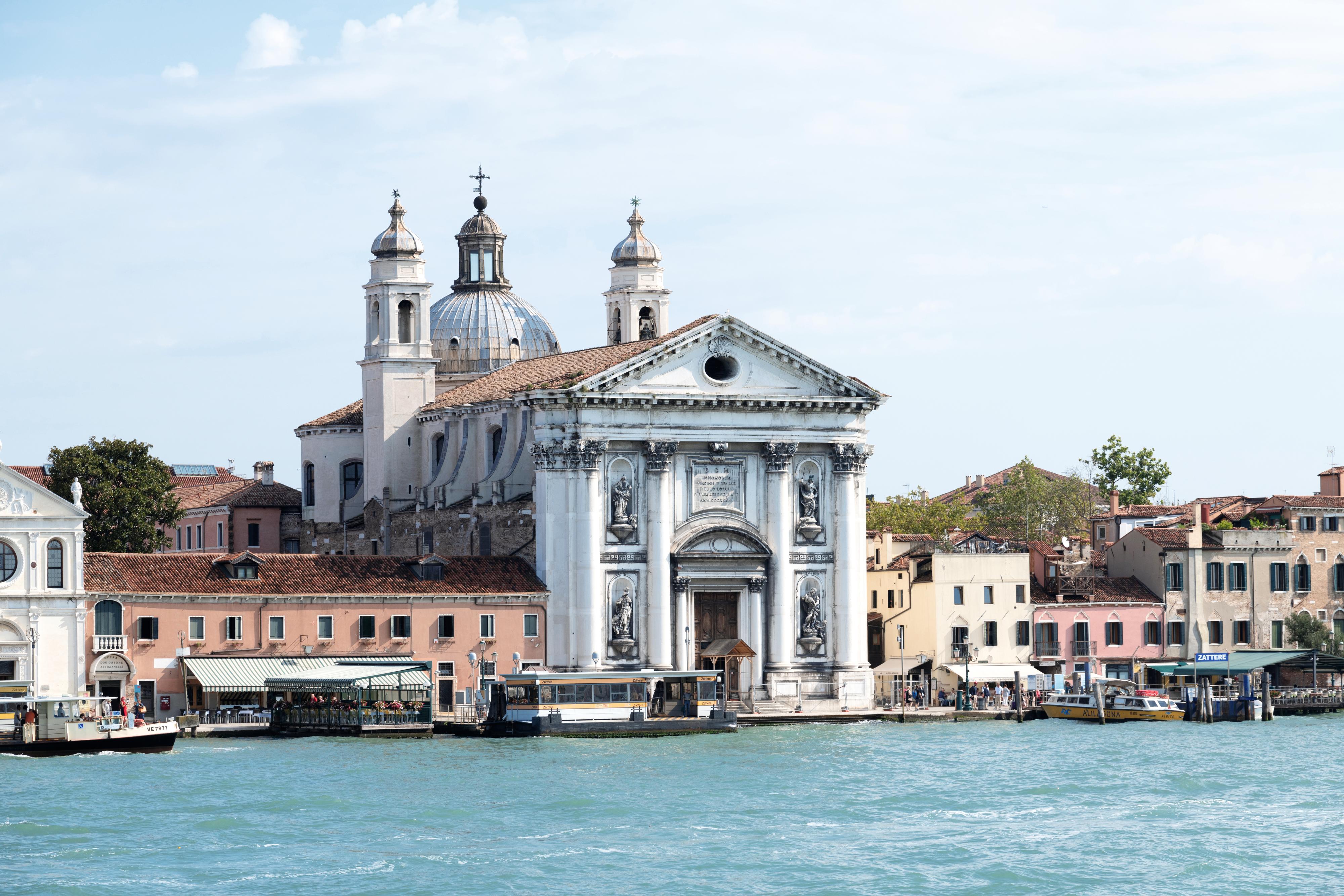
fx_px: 3920
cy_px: 448
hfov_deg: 19.5
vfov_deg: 13.0
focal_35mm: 105
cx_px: 672
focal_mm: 105
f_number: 8
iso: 200
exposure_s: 1/640
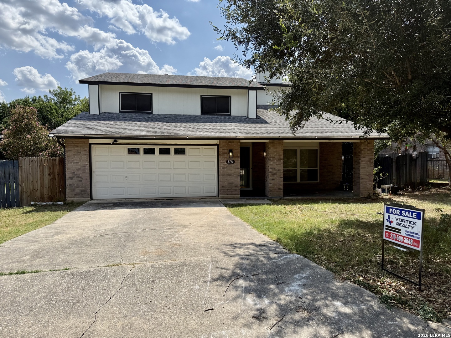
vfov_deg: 56.8
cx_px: 226
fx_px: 313
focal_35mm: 24
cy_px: 169
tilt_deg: -2.3
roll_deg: +0.1
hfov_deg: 71.6
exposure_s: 1/6173
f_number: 1.78
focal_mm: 6.76
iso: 80
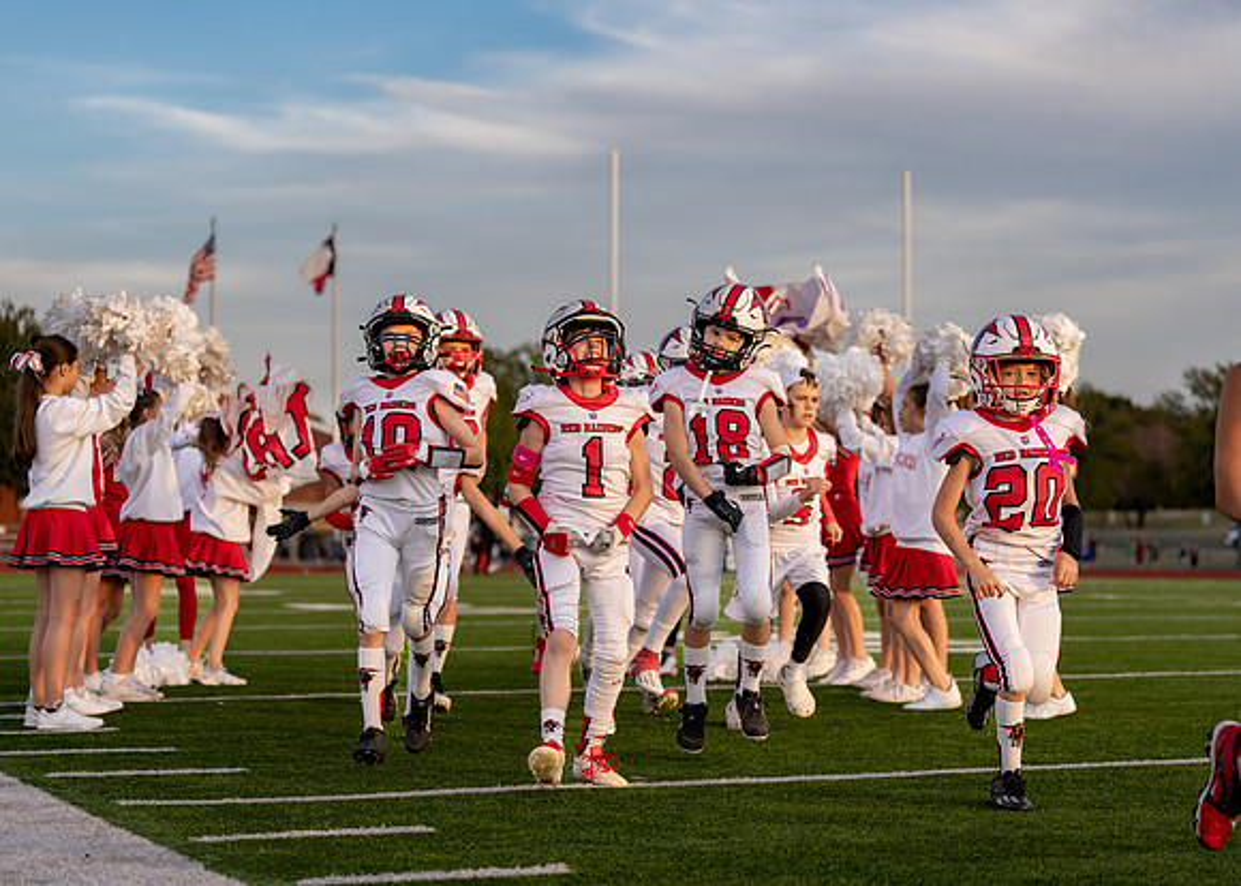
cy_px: 443
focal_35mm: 73
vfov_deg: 19.4
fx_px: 2585
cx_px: 620
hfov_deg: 27.0
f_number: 2.8
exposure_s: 1/1600
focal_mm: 70
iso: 200
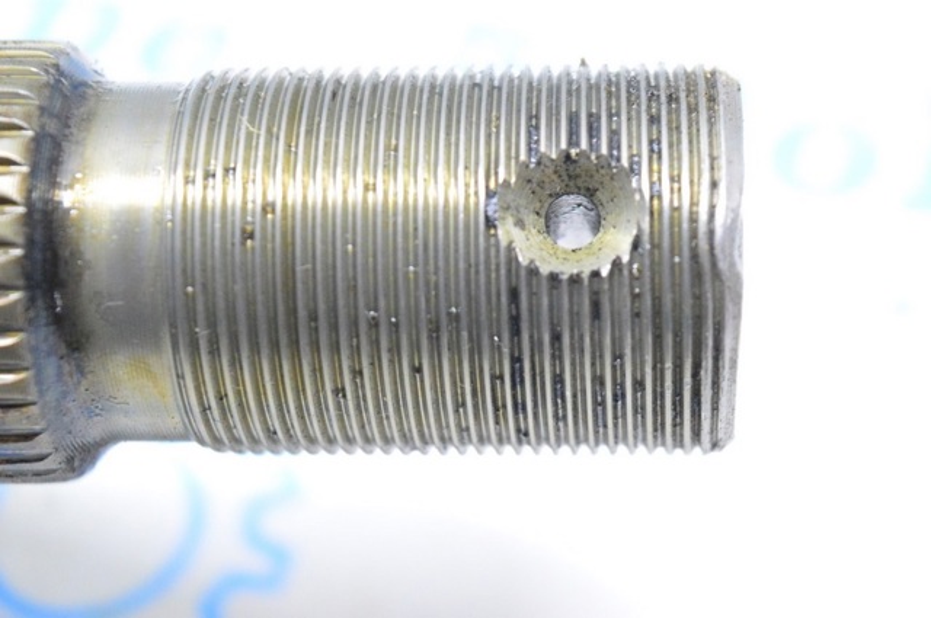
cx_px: 466
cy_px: 309
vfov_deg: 16.5
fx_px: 2131
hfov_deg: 24.6
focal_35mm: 82
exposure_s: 1/80
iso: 6400
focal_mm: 55
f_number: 5.6
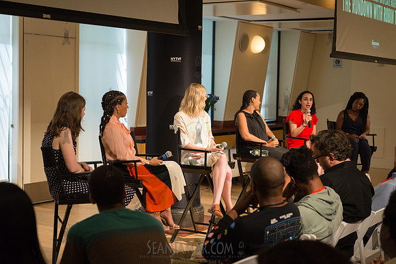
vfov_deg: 21.9
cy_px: 132
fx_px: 682
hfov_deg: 32.4
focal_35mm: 62
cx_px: 198
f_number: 4
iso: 2500
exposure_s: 1/200
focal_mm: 62
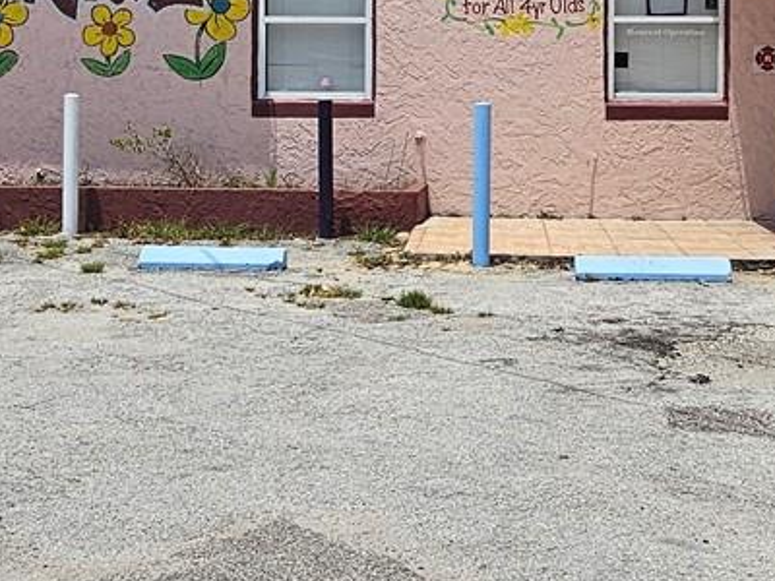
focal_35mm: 52
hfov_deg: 36.7
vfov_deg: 27.3
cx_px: 463
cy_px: 91
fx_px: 1164
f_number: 2.2
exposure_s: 1/5200
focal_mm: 2.2
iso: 50
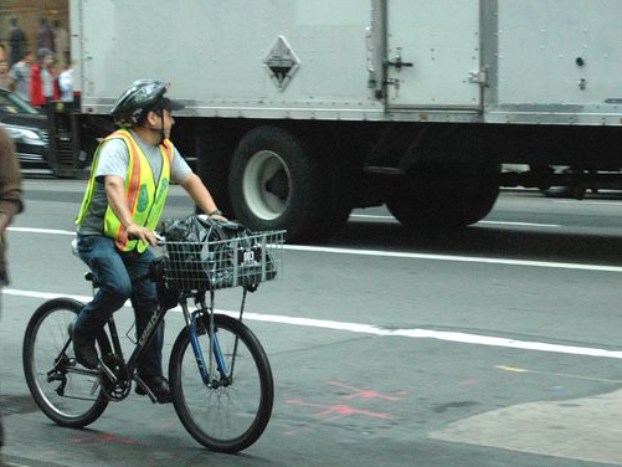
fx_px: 2247
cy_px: 268
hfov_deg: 15.7
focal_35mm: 125
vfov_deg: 11.9
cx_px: 194
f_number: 6.3
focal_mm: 60
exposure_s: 1/160
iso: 1600
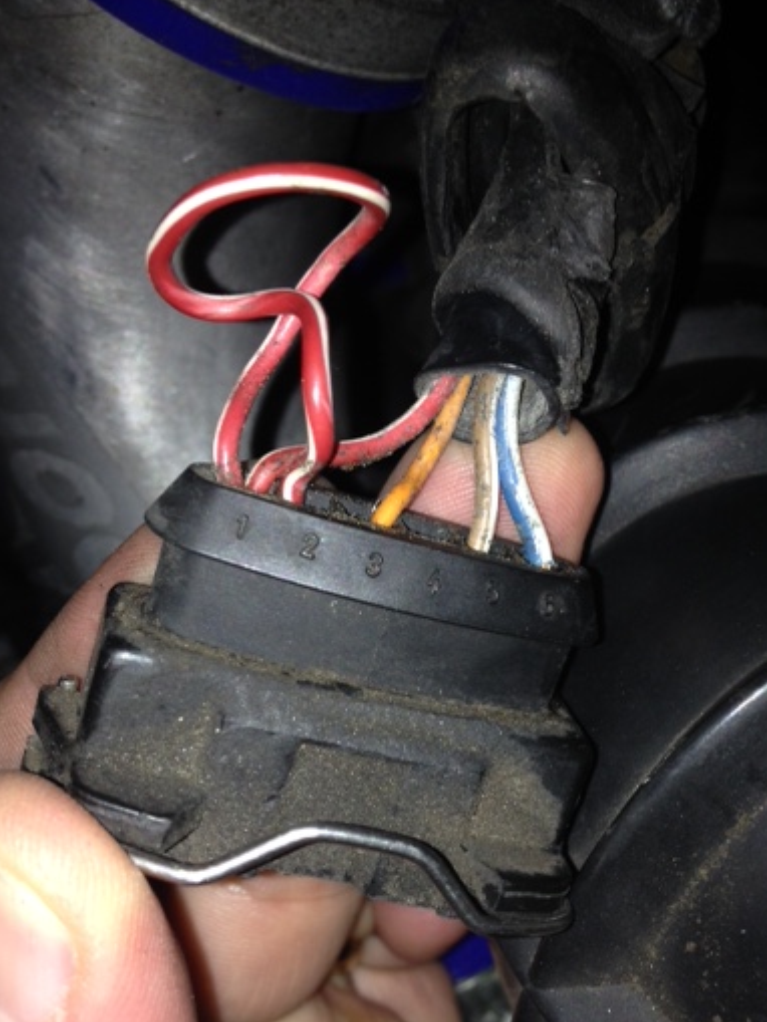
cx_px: 442
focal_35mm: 44
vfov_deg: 42.6
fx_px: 1299
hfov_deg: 32.8
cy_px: 638
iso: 50
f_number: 2.4
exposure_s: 1/70
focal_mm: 4.28
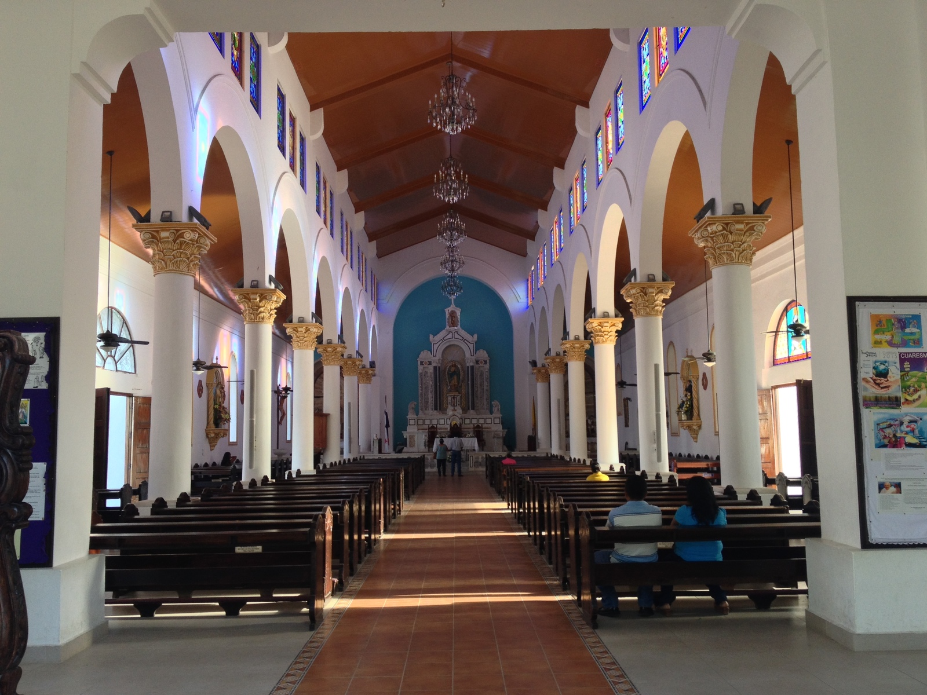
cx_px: 464
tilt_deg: +2.4
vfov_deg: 40.7
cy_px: 348
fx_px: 937
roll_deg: +1.1
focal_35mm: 35
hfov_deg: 52.6
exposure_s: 1/60
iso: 64
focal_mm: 4.28
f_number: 2.4
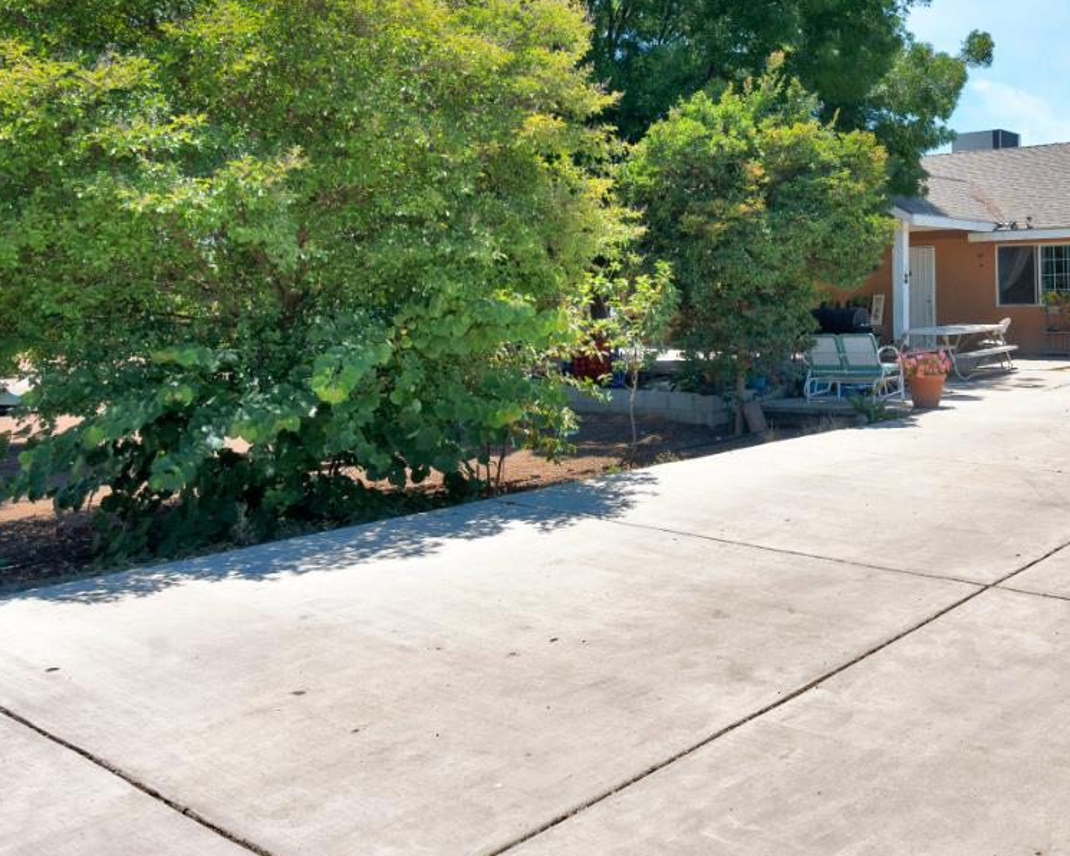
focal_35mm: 34
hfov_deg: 49.4
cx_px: 875
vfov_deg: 42.7
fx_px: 1077
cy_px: 274
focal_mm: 18
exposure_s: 1/1600
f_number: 7.1
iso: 640
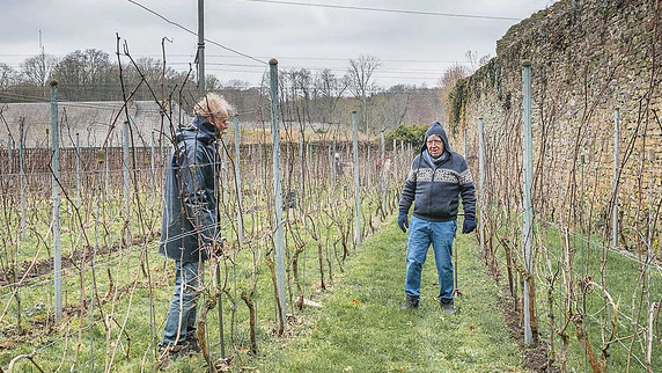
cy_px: 163
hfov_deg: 47.2
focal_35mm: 43
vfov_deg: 27.7
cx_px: 283
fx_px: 755
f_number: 8
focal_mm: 35
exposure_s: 1/250
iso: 800
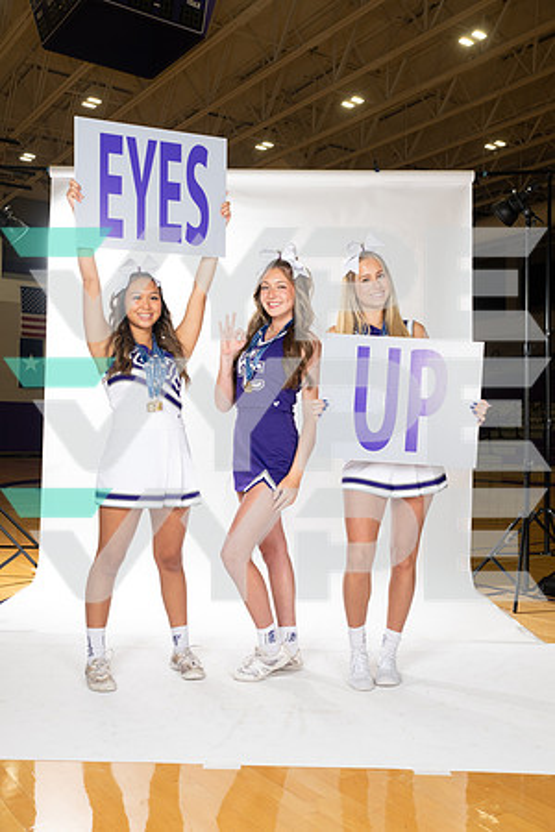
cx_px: 278
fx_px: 832
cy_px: 416
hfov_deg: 36.9
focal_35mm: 36
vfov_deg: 53.1
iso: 800
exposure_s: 1/320
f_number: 7.1
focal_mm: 36
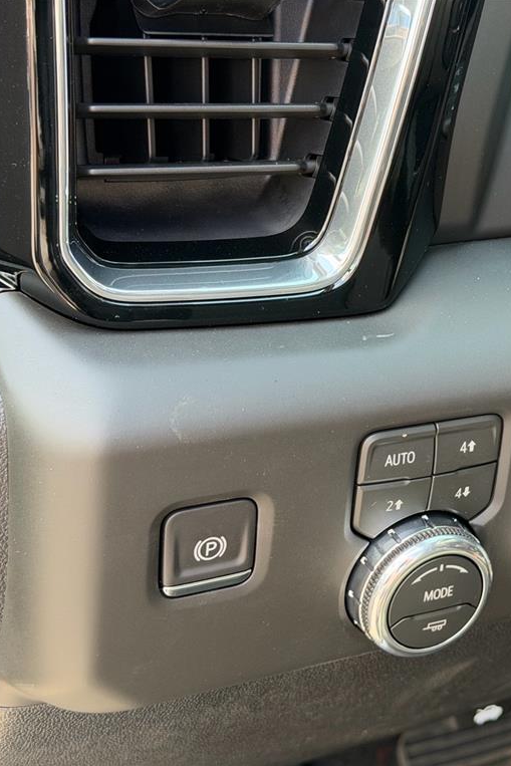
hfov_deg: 19.8
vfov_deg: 30.1
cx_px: 489
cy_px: 381
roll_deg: -9.1
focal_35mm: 67
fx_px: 1426
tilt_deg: -28.3
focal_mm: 6.76
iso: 200
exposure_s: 1/144
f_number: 1.78
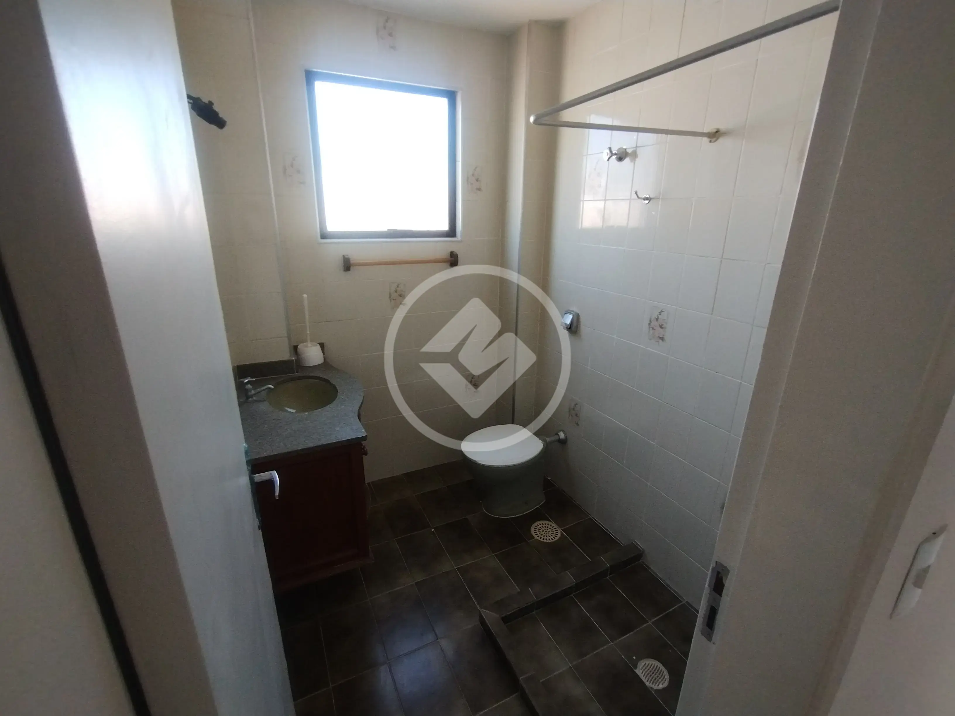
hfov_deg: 94.5
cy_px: 358
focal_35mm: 16
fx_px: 441
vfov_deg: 78.1
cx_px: 478
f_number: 2.2
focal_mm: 1.66
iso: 164
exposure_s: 1/60
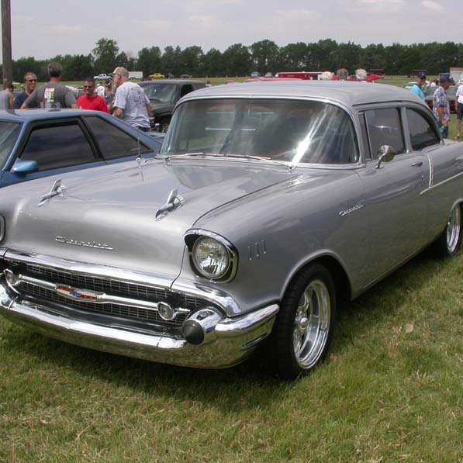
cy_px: 232
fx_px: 681
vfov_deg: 37.6
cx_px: 242
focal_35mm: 45
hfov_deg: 37.5
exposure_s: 1/347
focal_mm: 7.85
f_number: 7.5
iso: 100
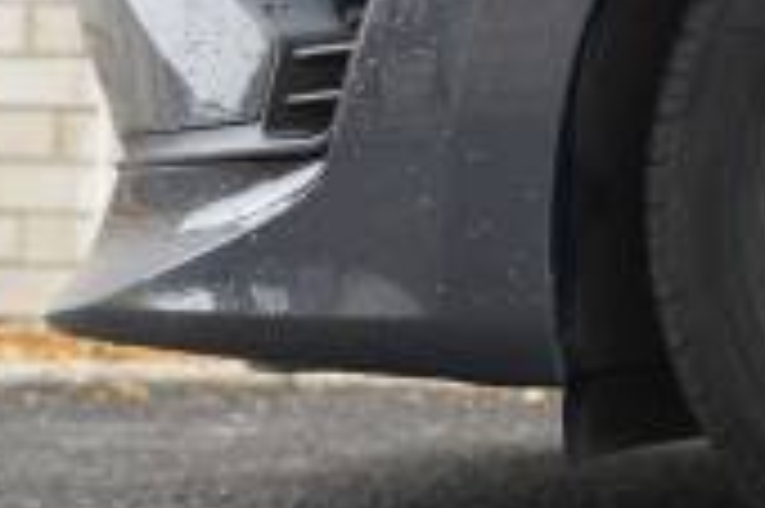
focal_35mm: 178
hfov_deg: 11.2
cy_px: 9
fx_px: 3774
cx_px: 1084
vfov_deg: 7.7
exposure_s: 1/60
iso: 320
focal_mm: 47.2
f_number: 4
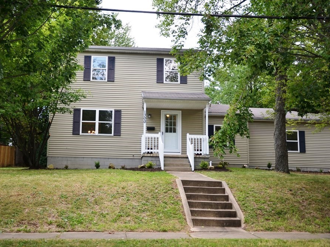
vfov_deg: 34.7
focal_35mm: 42
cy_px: 122
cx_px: 141
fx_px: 396
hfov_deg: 45.1
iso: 100
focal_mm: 25
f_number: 4
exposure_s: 1/250
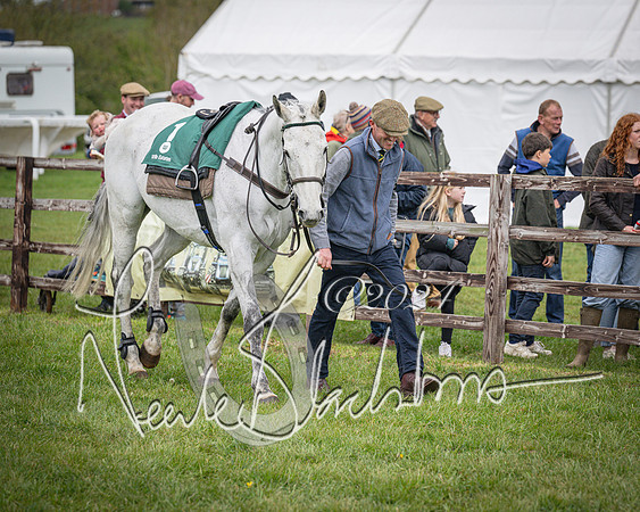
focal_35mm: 163
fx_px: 3092
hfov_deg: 11.8
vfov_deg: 9.5
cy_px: 256
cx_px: 384
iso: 800
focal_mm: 145
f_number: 4.5
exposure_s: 1/5000
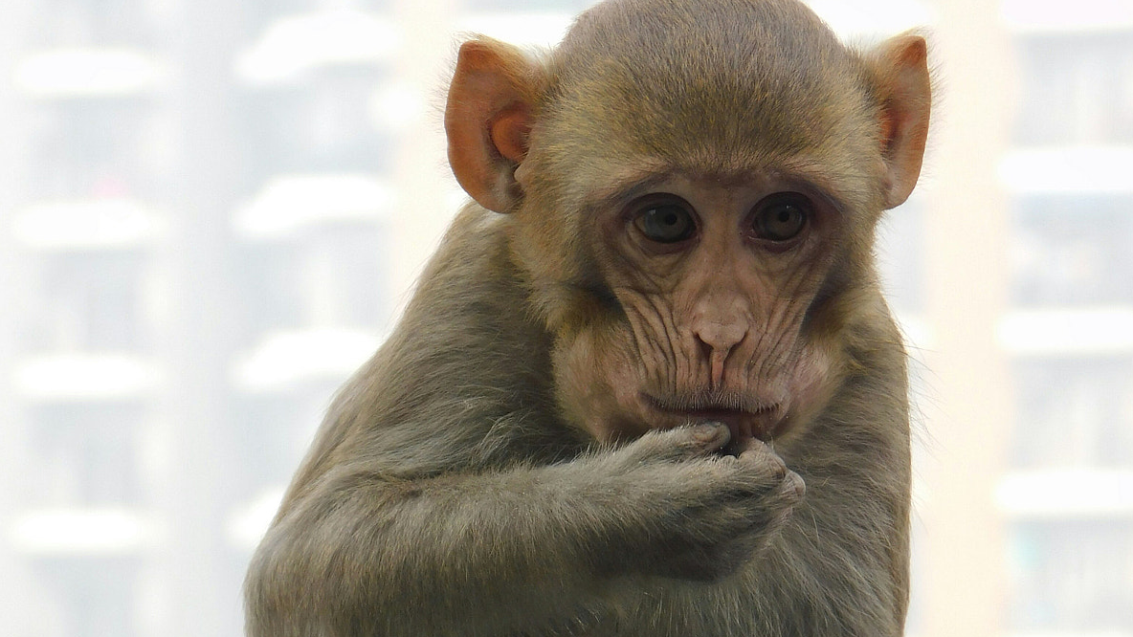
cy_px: 580
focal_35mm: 433
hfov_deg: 5.0
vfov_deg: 2.8
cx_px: 565
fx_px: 13008
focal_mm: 52.2
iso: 125
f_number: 5.7
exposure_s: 1/125
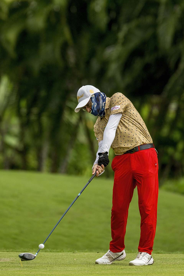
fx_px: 3066
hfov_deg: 3.4
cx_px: 92
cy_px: 138
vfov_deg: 5.2
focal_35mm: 400
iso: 1800
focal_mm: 400
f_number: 3.5
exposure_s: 1/5000
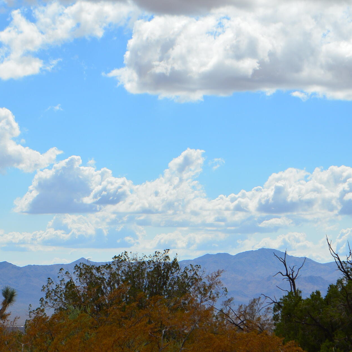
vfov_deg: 10.4
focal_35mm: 167
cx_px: 130
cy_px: 264
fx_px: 1921
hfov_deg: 10.5
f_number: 11
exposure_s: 1/500
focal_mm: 55
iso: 200
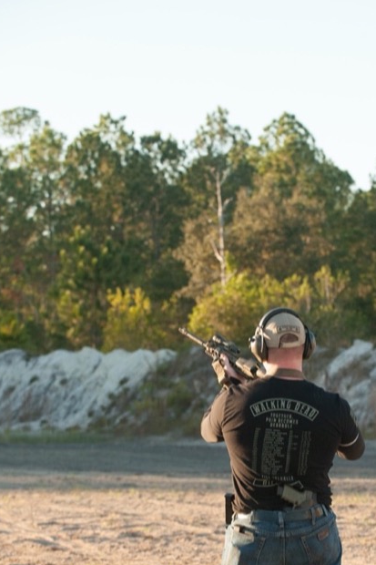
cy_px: 412
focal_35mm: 208
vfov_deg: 9.9
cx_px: 239
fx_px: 3260
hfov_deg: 6.6
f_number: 5.6
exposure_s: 1/1600
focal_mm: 140
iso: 2000
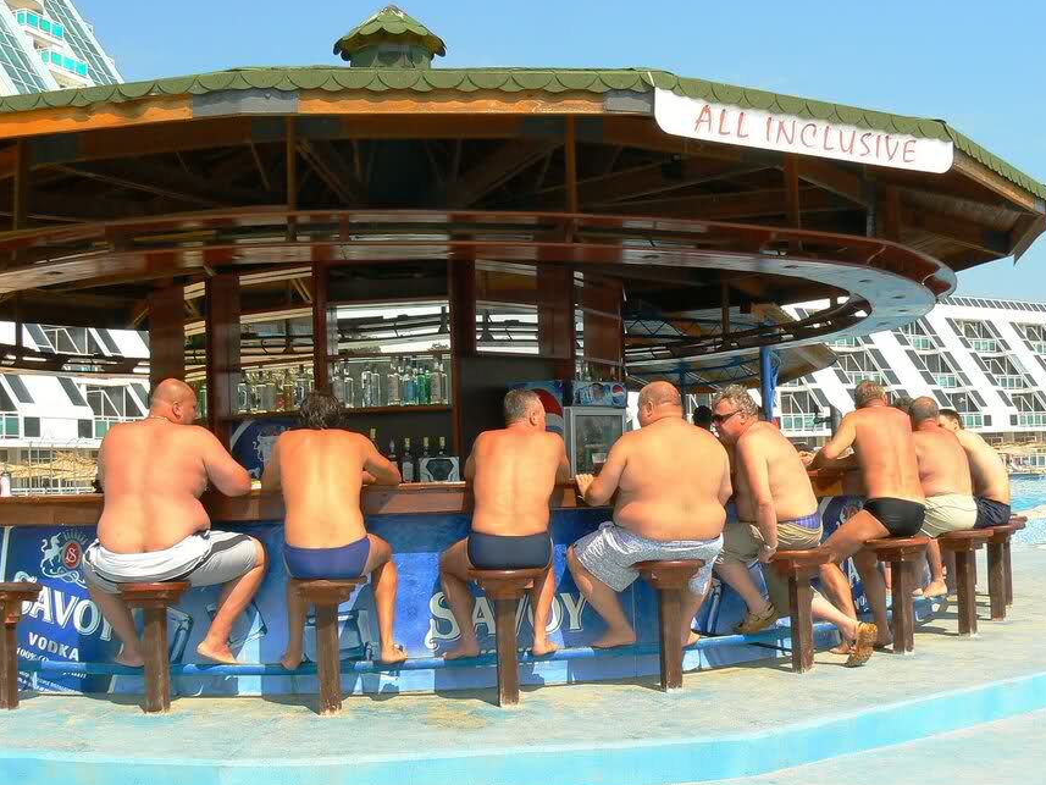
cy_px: 387
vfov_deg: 33.6
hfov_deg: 43.8
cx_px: 544
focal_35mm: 43
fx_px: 1300
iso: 80
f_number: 7.1
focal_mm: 6
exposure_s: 1/320
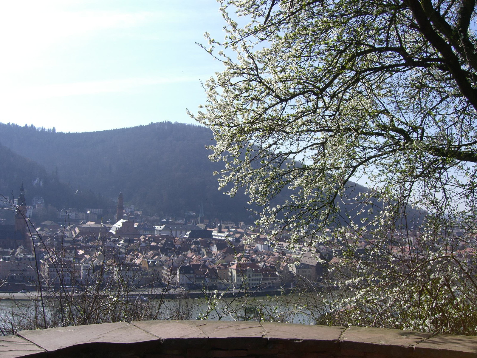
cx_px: 238
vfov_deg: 37.7
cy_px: 179
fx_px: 524
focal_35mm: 38
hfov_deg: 49.0
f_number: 4
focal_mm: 7.9
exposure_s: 1/800
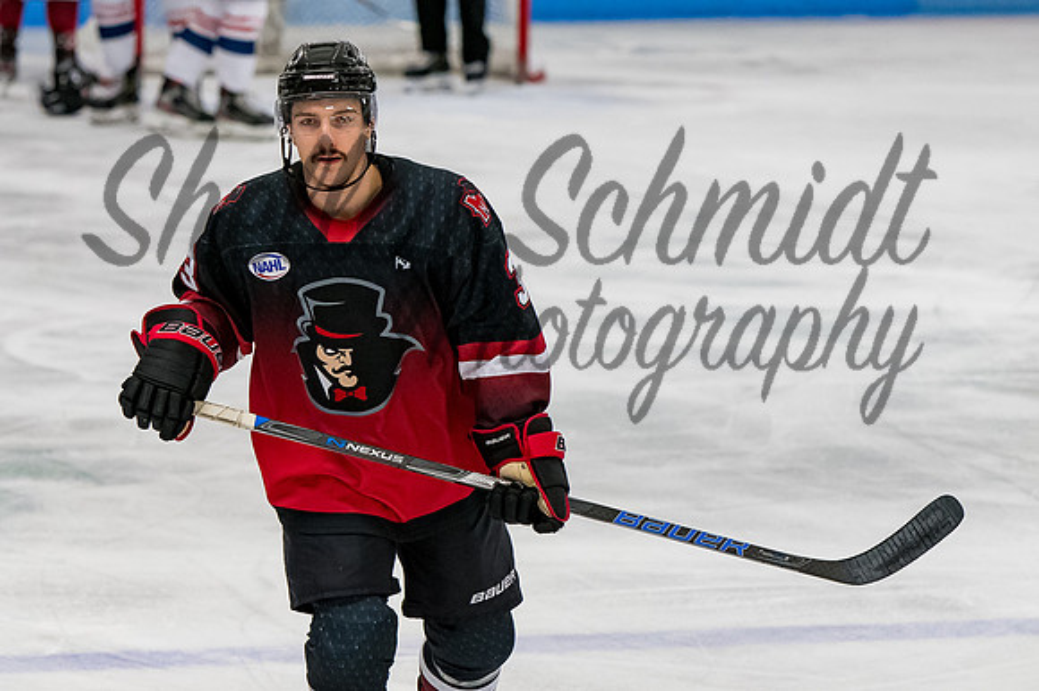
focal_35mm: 284
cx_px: 377
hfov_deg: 7.3
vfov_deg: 4.8
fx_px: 8186
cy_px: 253
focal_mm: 135
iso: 2500
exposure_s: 1/800
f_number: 3.5
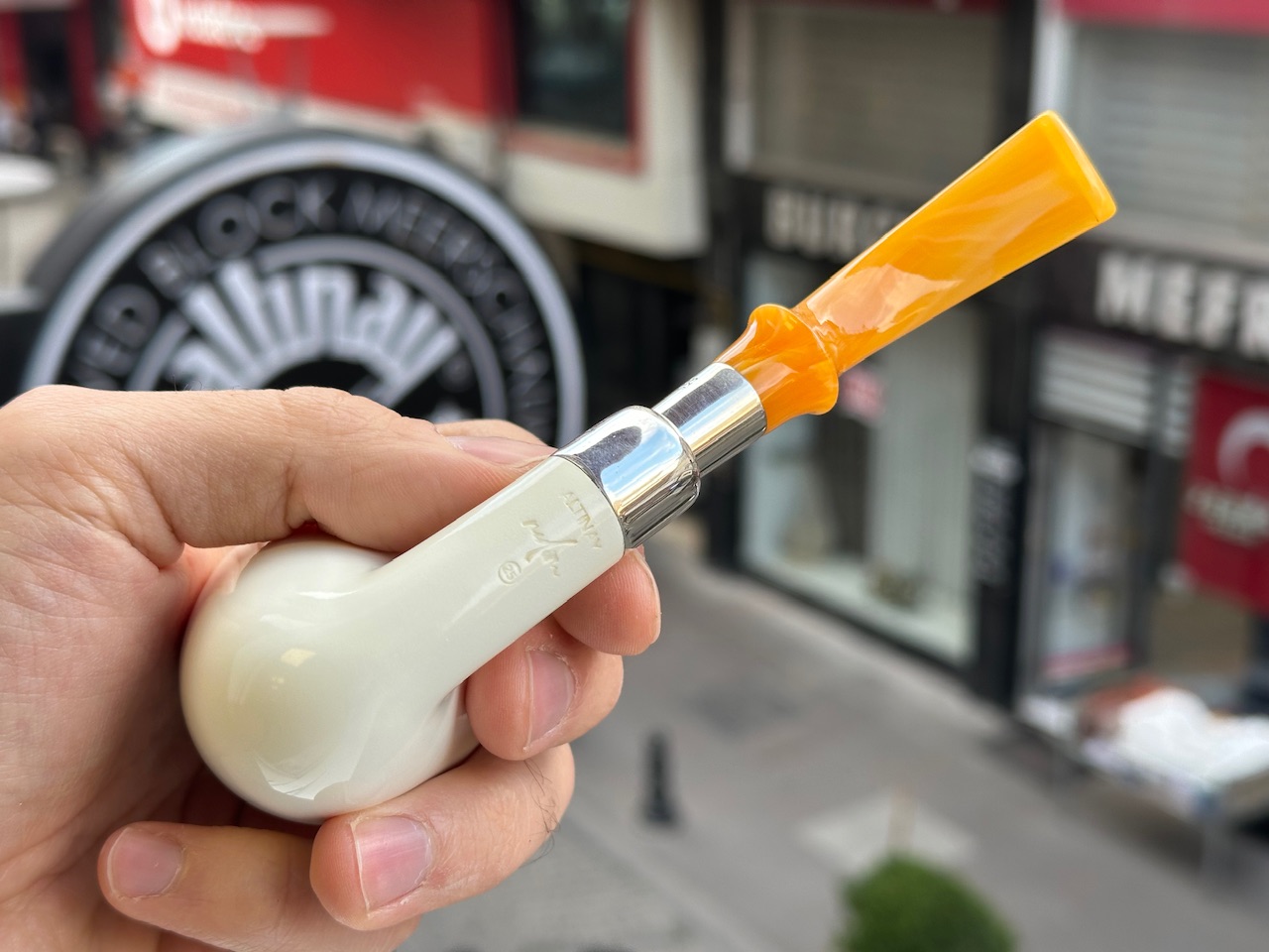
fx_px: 1760
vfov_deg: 30.3
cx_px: 634
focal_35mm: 48
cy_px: 476
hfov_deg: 39.7
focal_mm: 6.86
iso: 64
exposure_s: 1/251
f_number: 1.78
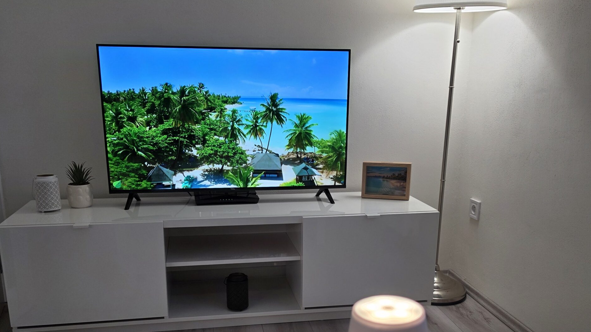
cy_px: 239
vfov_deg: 34.1
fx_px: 533
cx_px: 298
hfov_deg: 58.0
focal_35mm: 34
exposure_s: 1/100
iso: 32
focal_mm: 6.5
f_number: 1.4
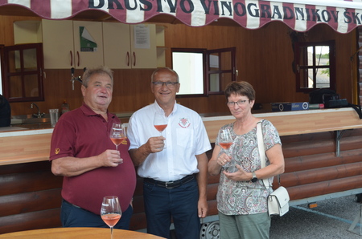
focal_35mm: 48
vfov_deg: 27.9
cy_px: 120
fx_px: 482
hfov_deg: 41.2
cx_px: 181
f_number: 4.8
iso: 400
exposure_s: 1/60
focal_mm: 32
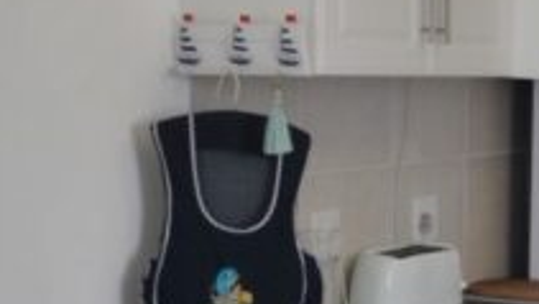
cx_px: 646
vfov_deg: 11.7
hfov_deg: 19.5
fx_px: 1473
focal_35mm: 103
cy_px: 294
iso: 400
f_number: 4
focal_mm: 18
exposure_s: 1/60
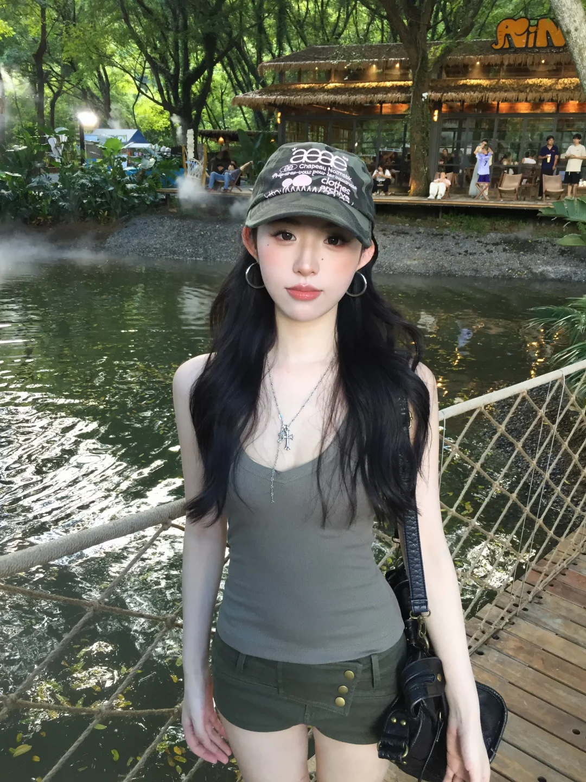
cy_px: 391
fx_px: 655
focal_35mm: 29
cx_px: 293
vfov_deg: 61.7
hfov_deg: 48.2
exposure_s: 1/33
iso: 40
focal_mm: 4.15
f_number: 2.2
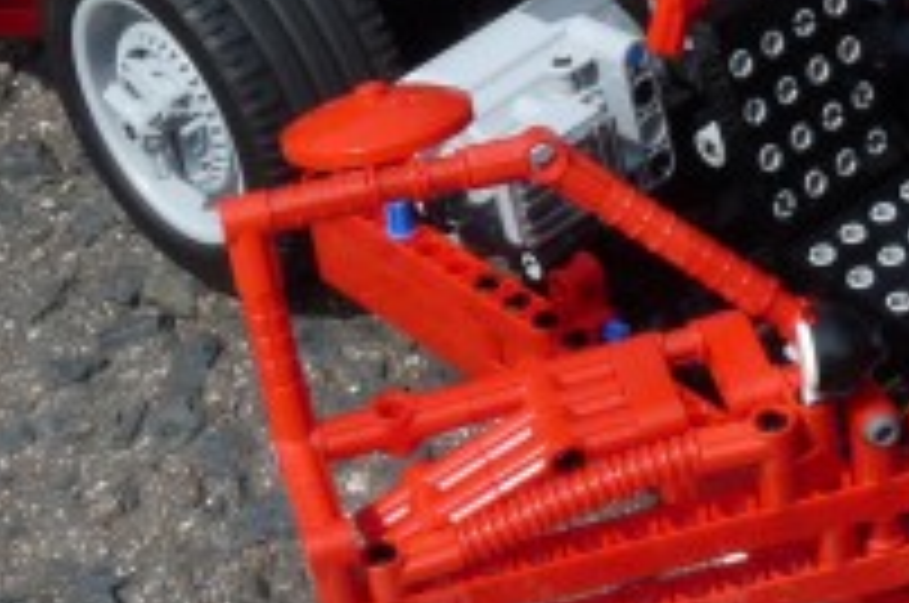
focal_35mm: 161
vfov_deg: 8.5
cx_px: 963
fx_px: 4059
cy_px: 54
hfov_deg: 12.6
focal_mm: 6.9
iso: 100
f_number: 8
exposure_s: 1/320
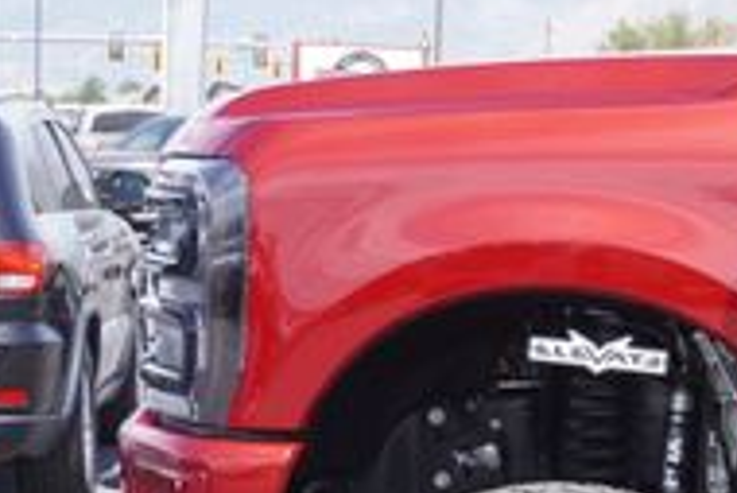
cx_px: 1160
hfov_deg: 11.1
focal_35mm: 177
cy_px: 411
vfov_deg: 7.8
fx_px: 3620
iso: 100
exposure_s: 1/125
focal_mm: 35
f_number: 7.1
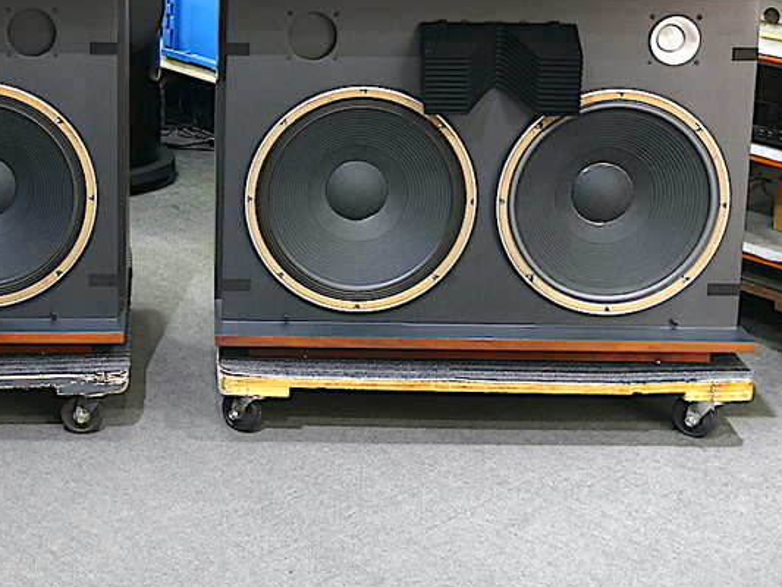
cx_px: 167
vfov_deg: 22.9
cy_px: 101
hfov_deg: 30.1
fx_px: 1424
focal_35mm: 63
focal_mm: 6.3
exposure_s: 1/5
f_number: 3.7
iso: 200
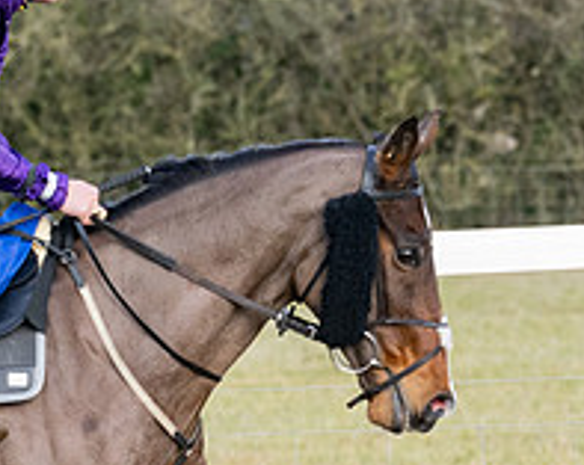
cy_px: 516
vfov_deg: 2.4
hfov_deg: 3.0
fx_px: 10976
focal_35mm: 636
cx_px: -143
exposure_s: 1/800
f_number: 5
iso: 400
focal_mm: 103
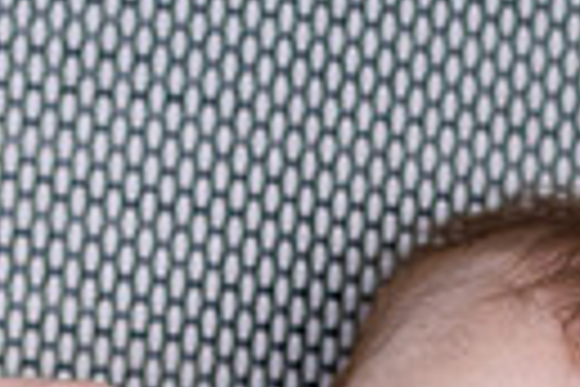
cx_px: 333
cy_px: 893
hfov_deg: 6.6
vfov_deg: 4.3
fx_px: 4994
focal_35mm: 310
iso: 500
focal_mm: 58
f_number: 3.2
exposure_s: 1/640
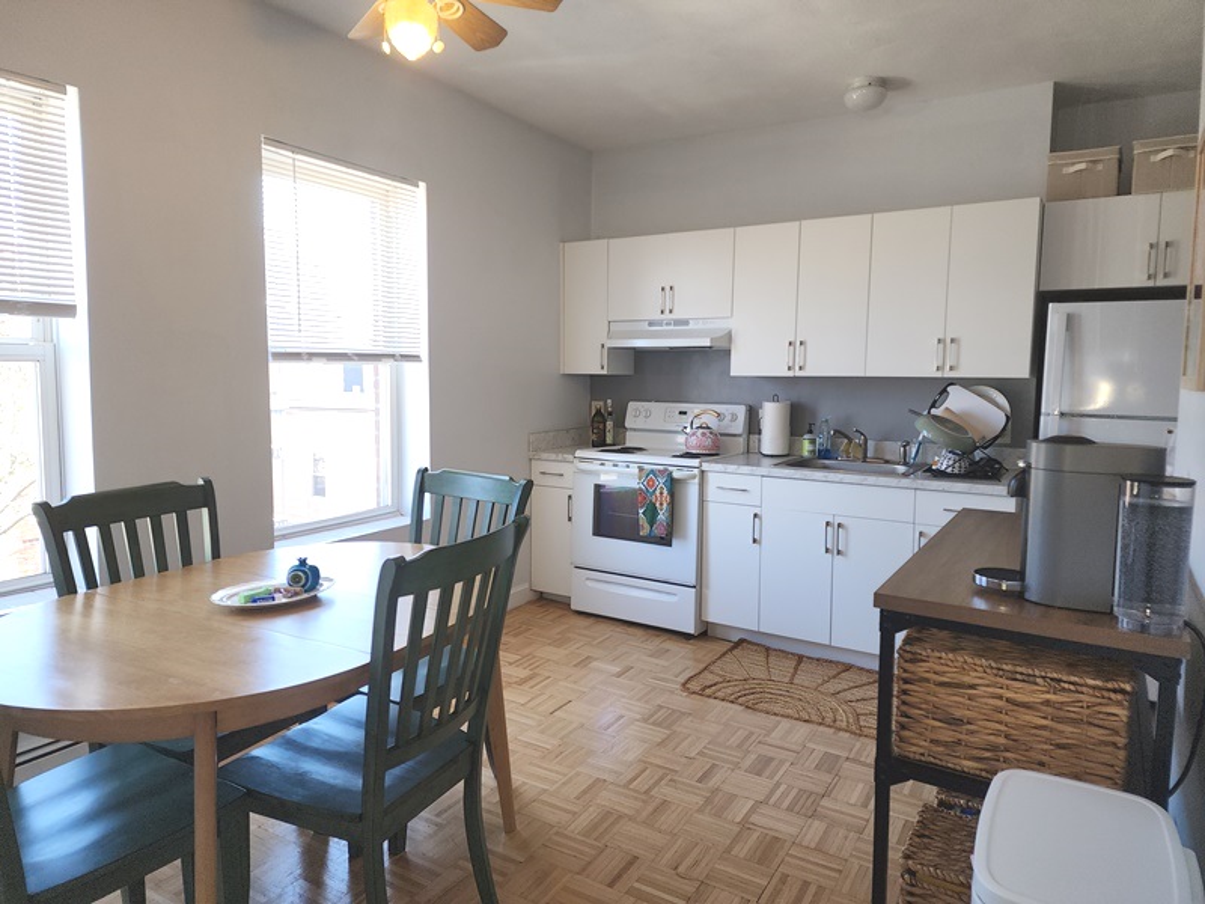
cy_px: 452
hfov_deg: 73.9
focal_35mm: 23
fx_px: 801
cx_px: 602
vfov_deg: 58.9
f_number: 1.8
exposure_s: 1/60
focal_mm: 6.4
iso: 40
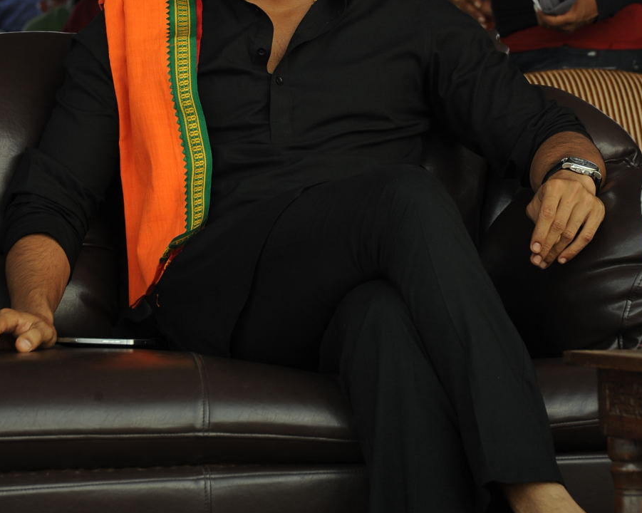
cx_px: 298
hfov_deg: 9.7
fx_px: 3798
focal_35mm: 200
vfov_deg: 7.7
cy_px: 159
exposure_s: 1/125
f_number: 8
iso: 500
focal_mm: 120
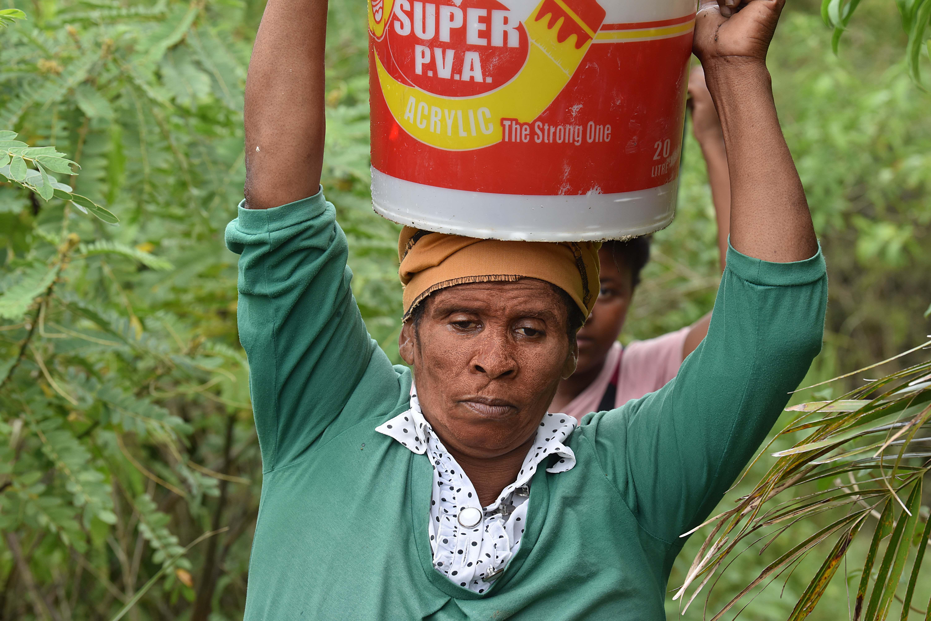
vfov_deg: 12.5
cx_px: 466
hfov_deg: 18.6
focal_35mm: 110
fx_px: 2846
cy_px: 310
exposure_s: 1/250
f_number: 9
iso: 400
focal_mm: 110
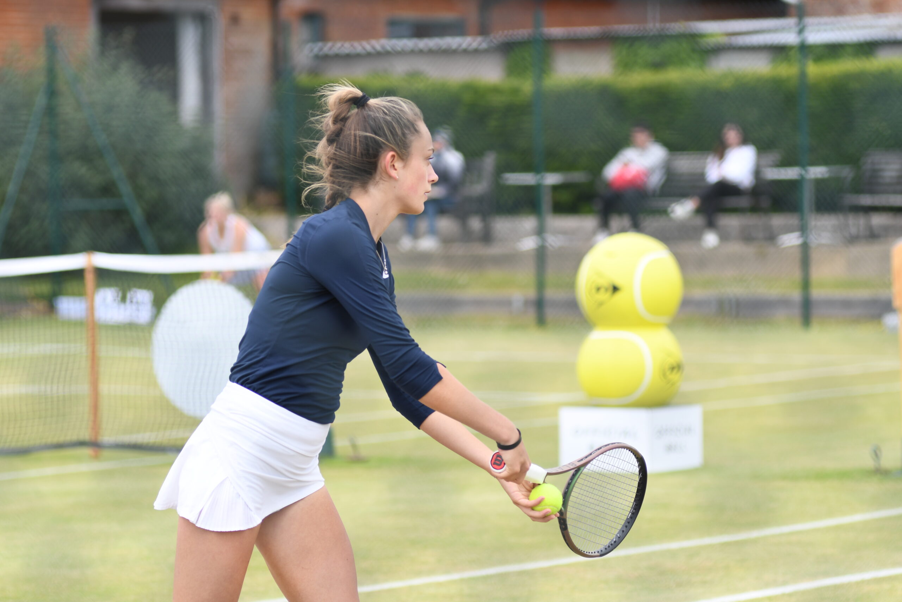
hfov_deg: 11.0
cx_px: 451
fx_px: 4685
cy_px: 301
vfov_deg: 7.3
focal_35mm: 187
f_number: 3.5
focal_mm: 125
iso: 160
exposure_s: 1/1000
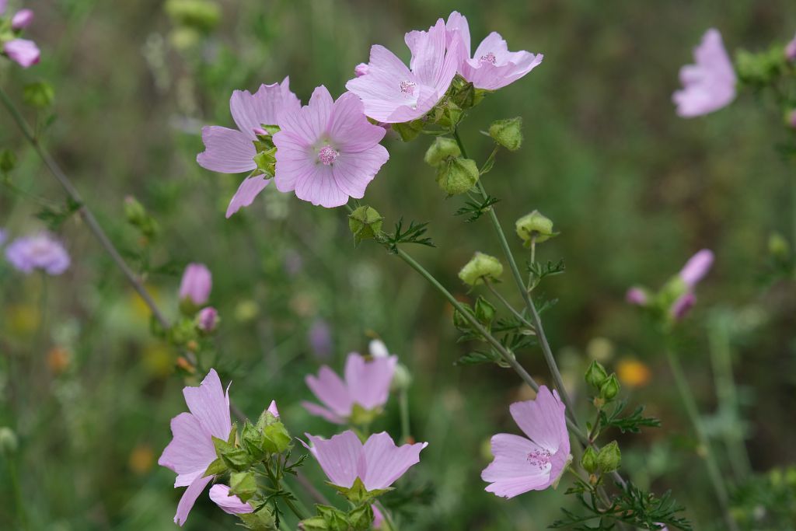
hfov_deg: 17.9
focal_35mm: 114
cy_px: 266
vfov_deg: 12.0
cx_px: 398
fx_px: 2521
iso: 200
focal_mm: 76.3
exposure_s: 1/220
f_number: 5.6
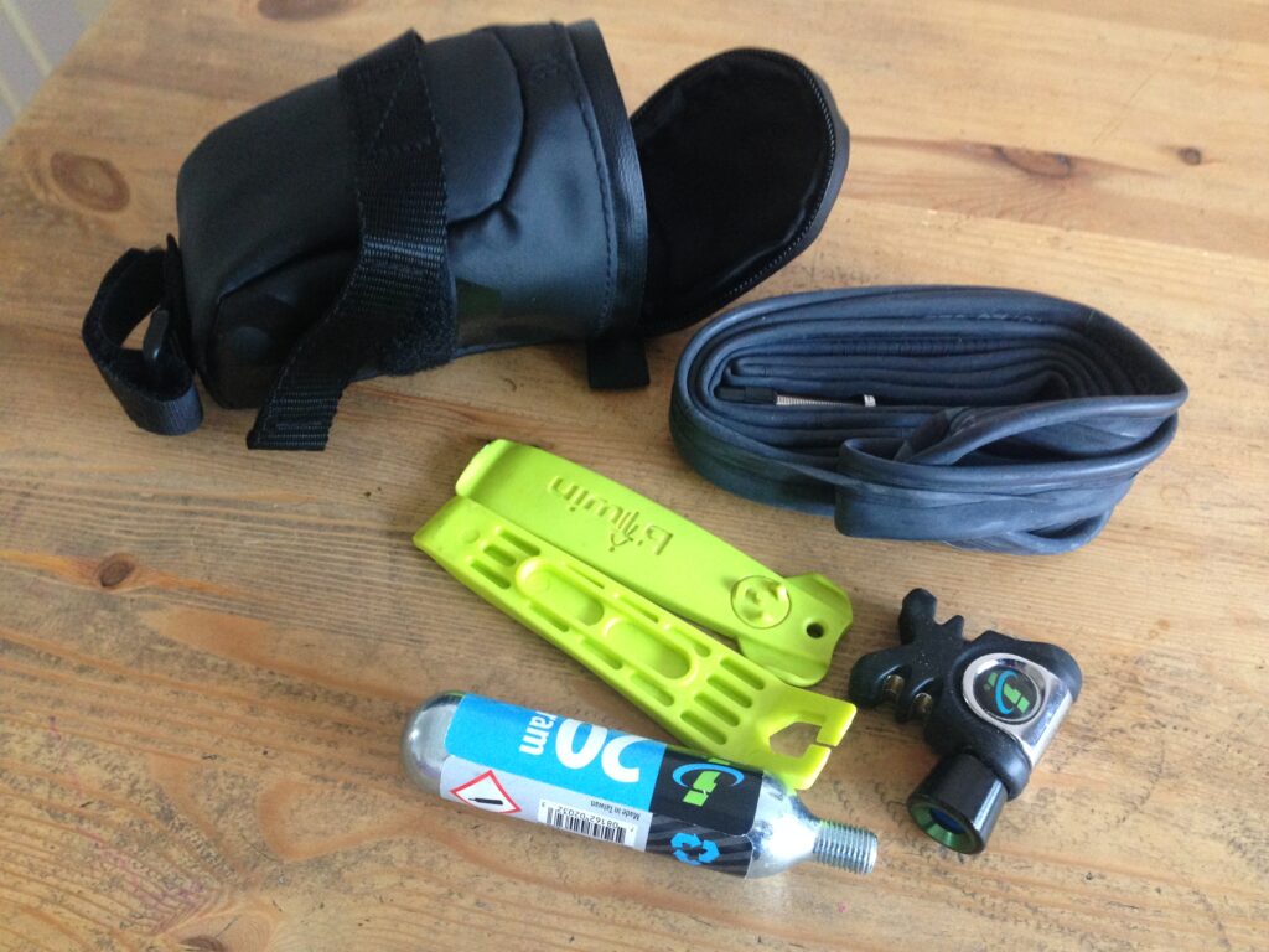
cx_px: 634
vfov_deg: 42.9
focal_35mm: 33
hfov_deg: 55.4
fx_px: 1210
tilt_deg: -55.7
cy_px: 476
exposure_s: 1/20
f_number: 2.4
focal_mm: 4.12
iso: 250
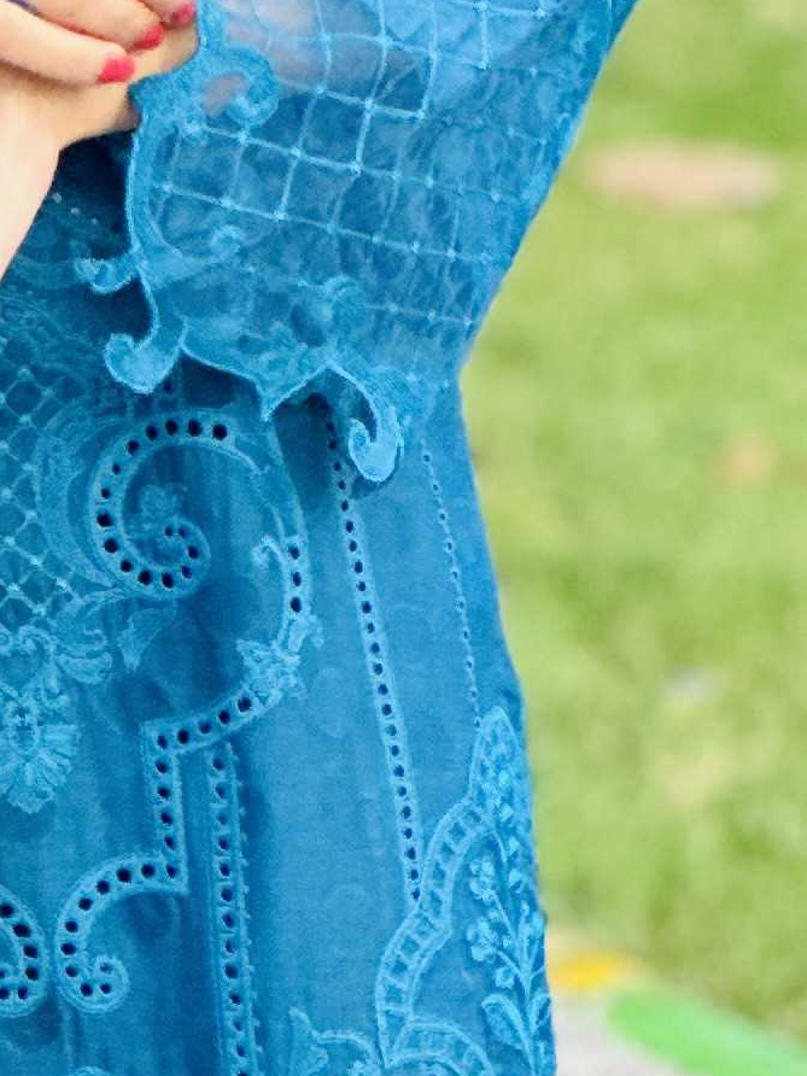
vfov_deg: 5.6
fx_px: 10817
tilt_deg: -7.4
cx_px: -358
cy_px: -432
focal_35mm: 348
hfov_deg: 4.3
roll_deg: +1.2
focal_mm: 9
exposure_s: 1/64
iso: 250
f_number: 2.8
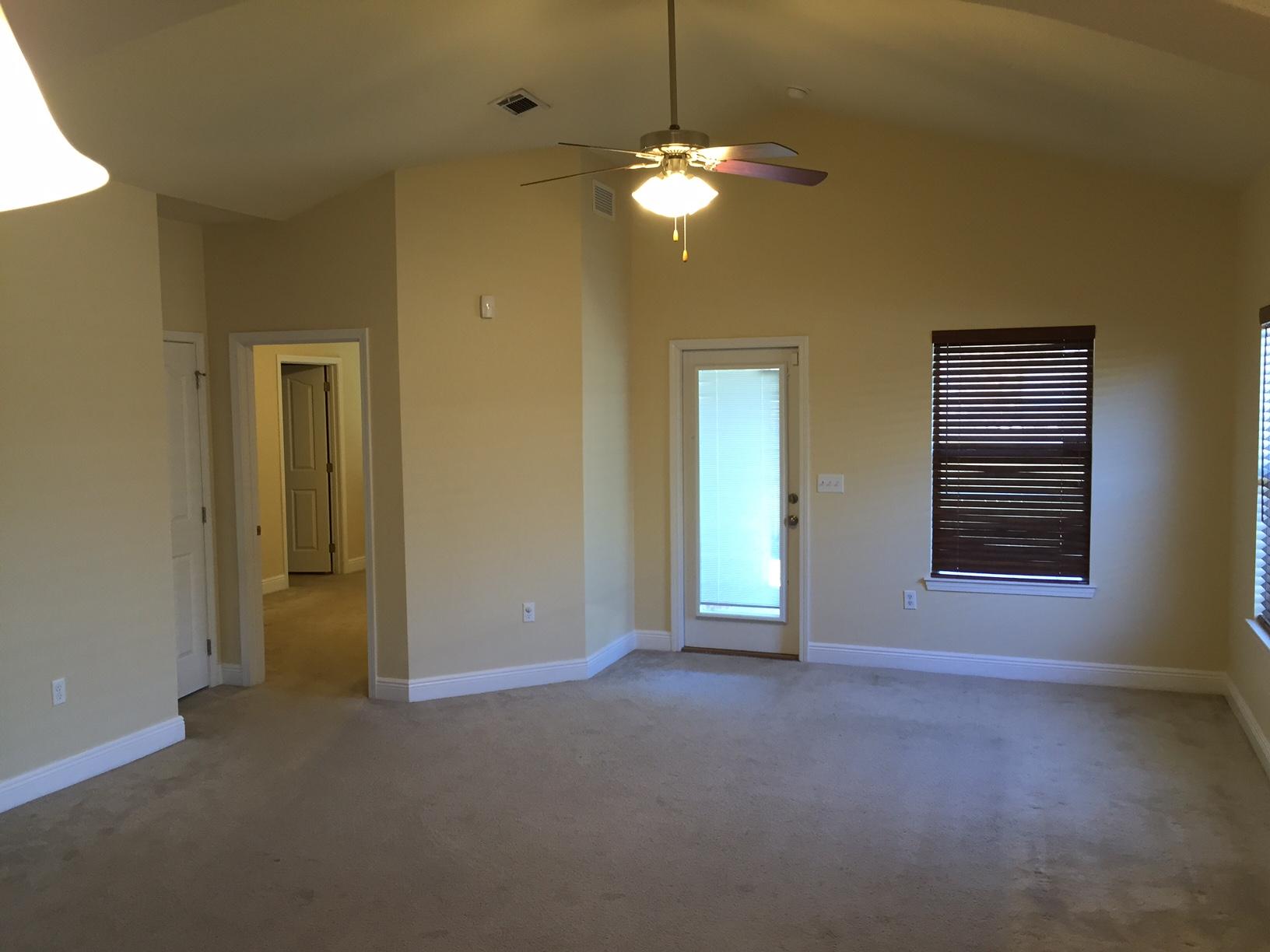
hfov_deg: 61.7
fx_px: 1064
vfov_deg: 48.2
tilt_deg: -5.0
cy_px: 476
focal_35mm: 29
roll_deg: -0.3
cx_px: 635
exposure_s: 1/30
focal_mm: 4.15
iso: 80
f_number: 2.2
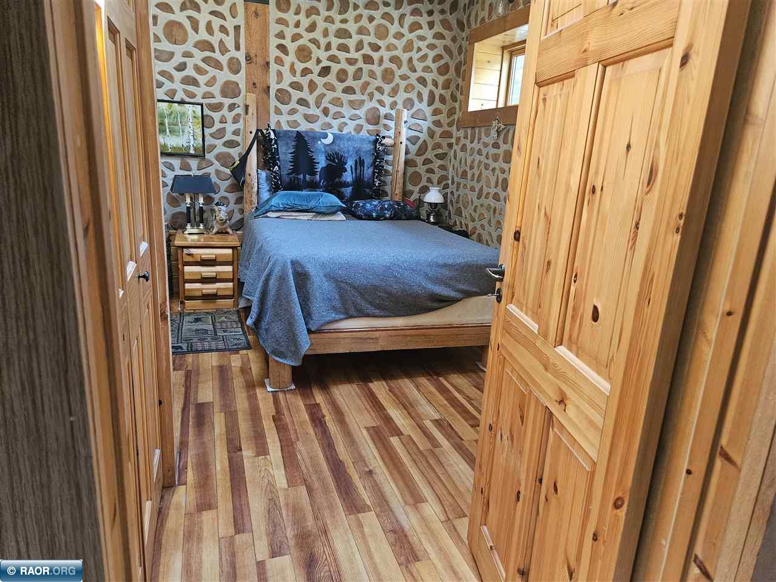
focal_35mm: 23
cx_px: 388
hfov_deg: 73.9
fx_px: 516
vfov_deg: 58.9
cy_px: 291
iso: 800
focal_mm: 5.4
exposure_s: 1/170
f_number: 1.8
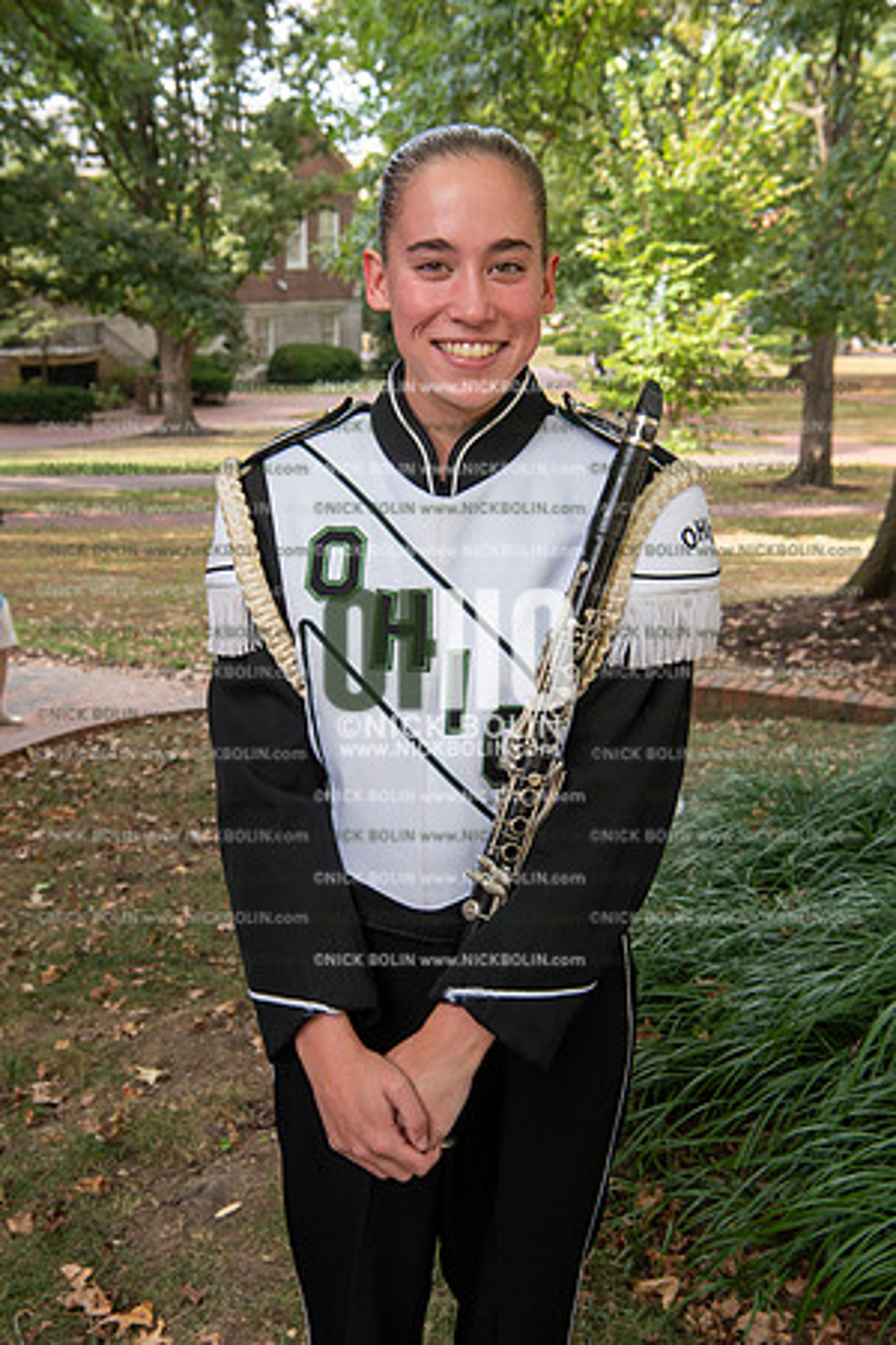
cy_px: 672
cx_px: 448
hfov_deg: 29.9
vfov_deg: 43.6
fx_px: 1680
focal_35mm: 45
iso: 500
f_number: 8
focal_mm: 45
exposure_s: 1/100
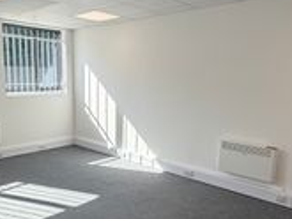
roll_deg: +0.0
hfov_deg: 53.6
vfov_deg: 41.7
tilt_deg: -9.4
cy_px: 125
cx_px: 120
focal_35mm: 34
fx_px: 287
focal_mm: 2.22
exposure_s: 1/244
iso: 40
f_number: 2.2
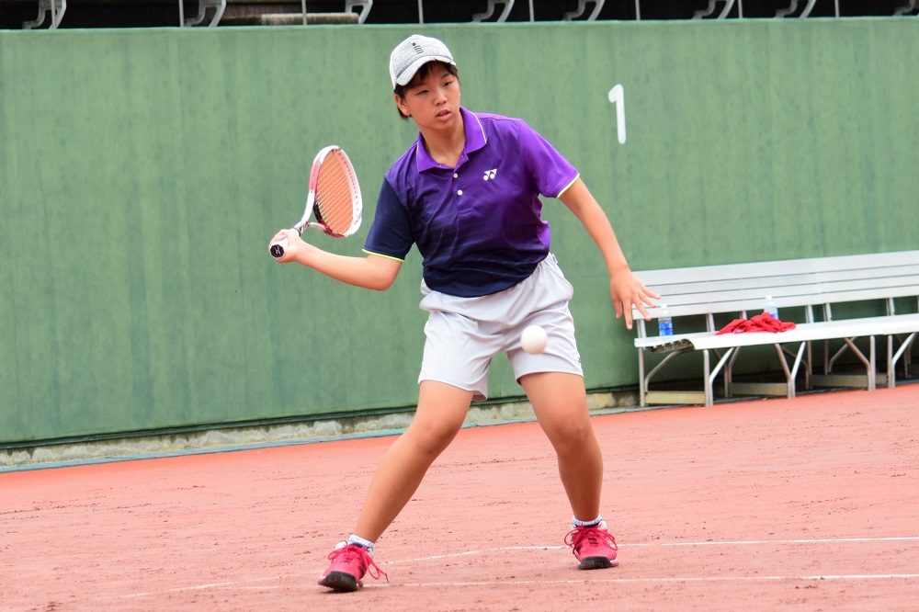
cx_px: 460
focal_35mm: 120
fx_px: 3062
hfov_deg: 17.1
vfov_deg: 11.4
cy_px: 306
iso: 500
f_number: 4.5
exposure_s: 1/1250
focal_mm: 80
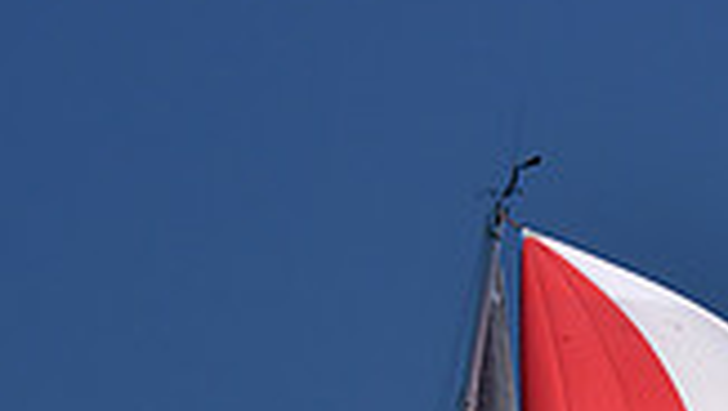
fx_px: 5042
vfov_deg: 4.5
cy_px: 1193
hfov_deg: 8.2
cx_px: 569
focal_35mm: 261
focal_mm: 70
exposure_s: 1/800
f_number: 7.1
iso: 250
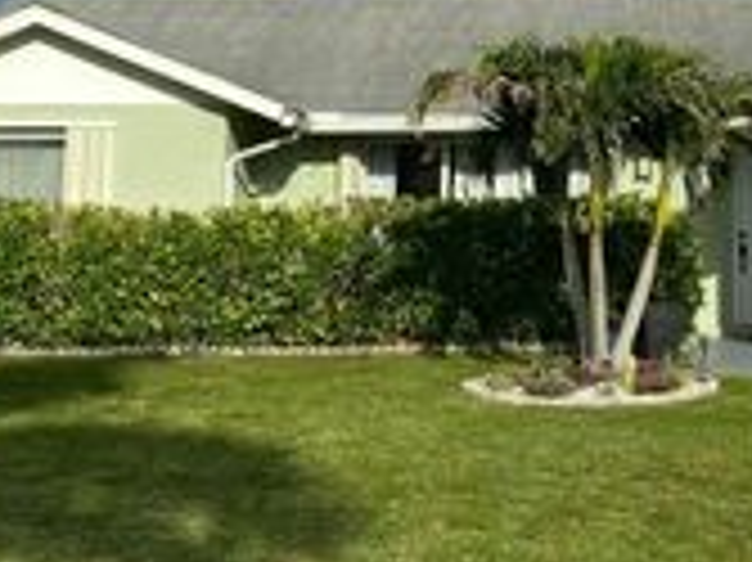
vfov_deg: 18.4
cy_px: 11
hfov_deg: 24.5
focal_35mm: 78
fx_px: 1693
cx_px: 630
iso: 32
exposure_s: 1/5025
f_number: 1.8
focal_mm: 4.25
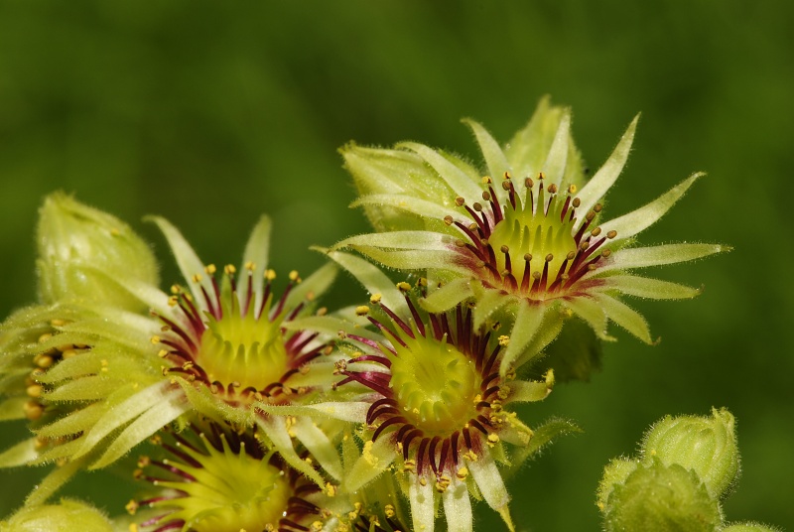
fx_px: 2816
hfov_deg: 16.0
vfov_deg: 10.8
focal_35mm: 128
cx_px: 397
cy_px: 266
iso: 100
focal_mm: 85
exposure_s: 1/100
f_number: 16
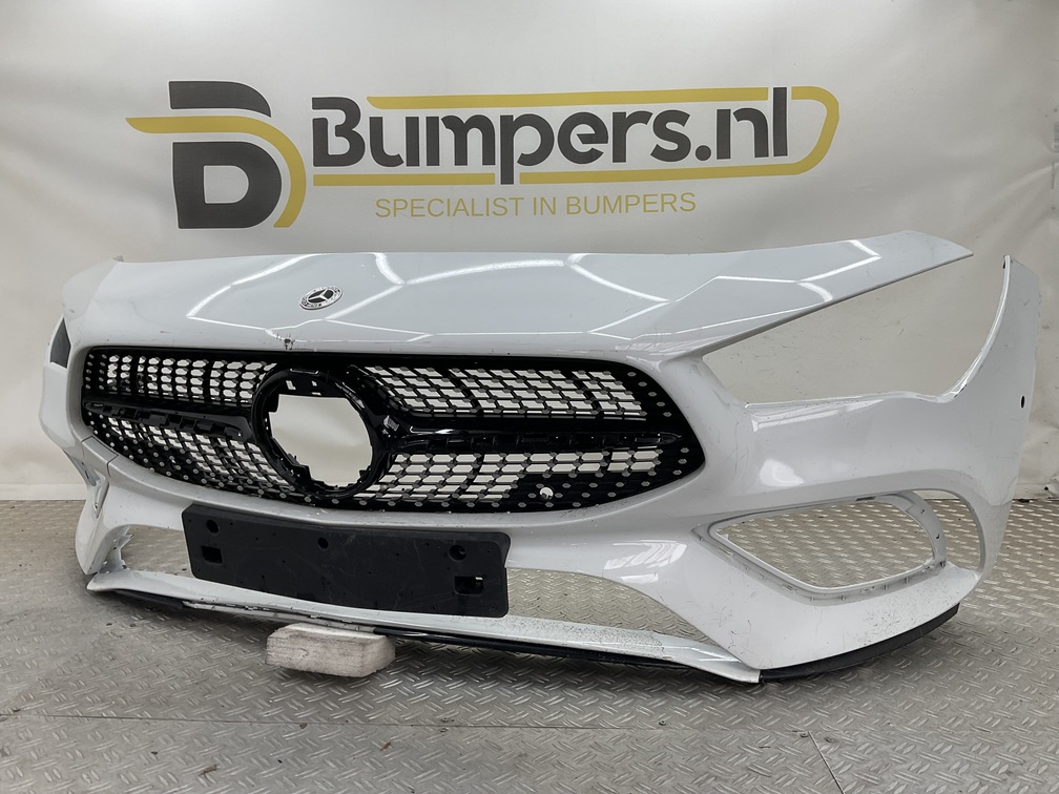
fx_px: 887
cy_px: 397
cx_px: 530
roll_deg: -1.4
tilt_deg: -7.5
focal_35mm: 29
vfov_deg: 48.2
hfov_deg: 61.7
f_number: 1.8
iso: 16
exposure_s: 1/103
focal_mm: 3
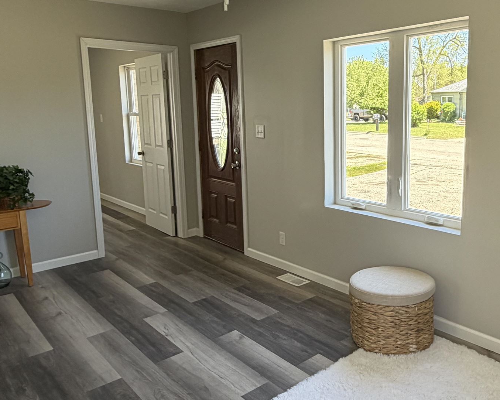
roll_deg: +0.7
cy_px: 175
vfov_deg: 47.0
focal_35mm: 31
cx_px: 340
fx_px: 459
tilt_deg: -8.0
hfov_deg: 55.8
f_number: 2.2
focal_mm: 2.22
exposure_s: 1/121
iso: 125
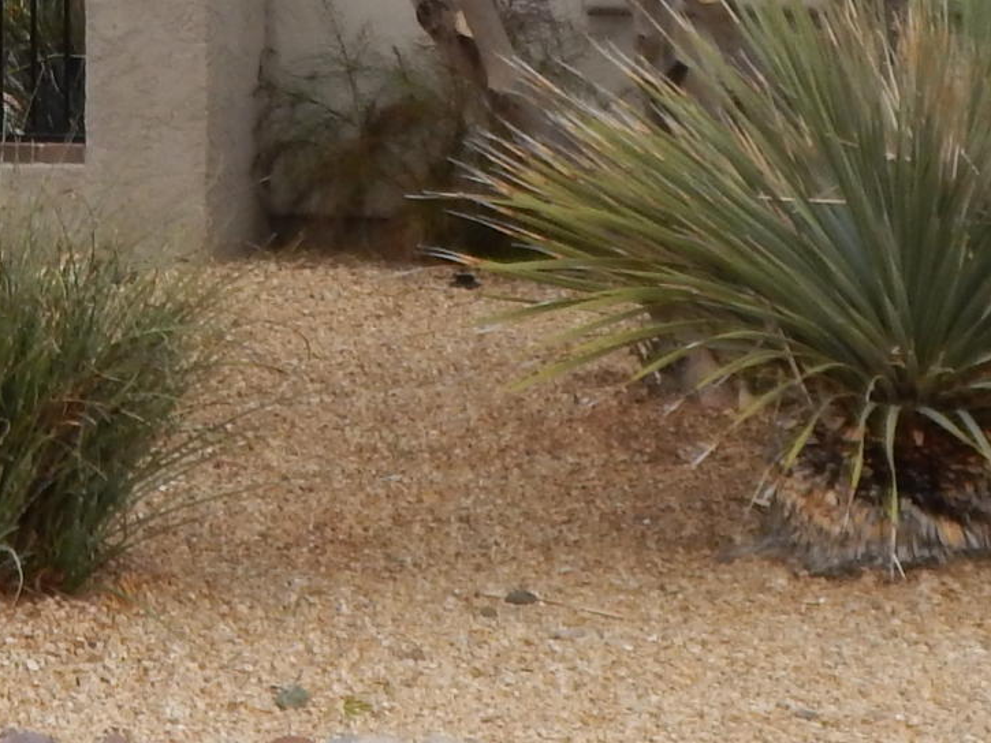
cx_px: 112
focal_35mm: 178
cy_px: -529
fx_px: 5097
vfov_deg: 8.1
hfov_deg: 11.0
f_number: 3.6
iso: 125
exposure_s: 1/250
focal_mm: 7.7
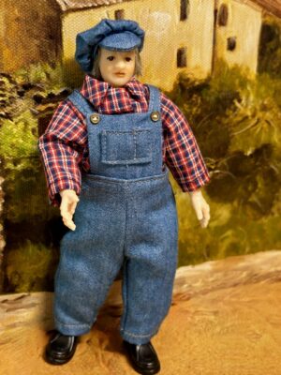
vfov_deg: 39.7
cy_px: 188
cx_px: 140
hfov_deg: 30.3
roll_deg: -2.7
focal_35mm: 48
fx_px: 520
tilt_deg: -23.5
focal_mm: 6.86
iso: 64
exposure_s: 1/131
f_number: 1.78
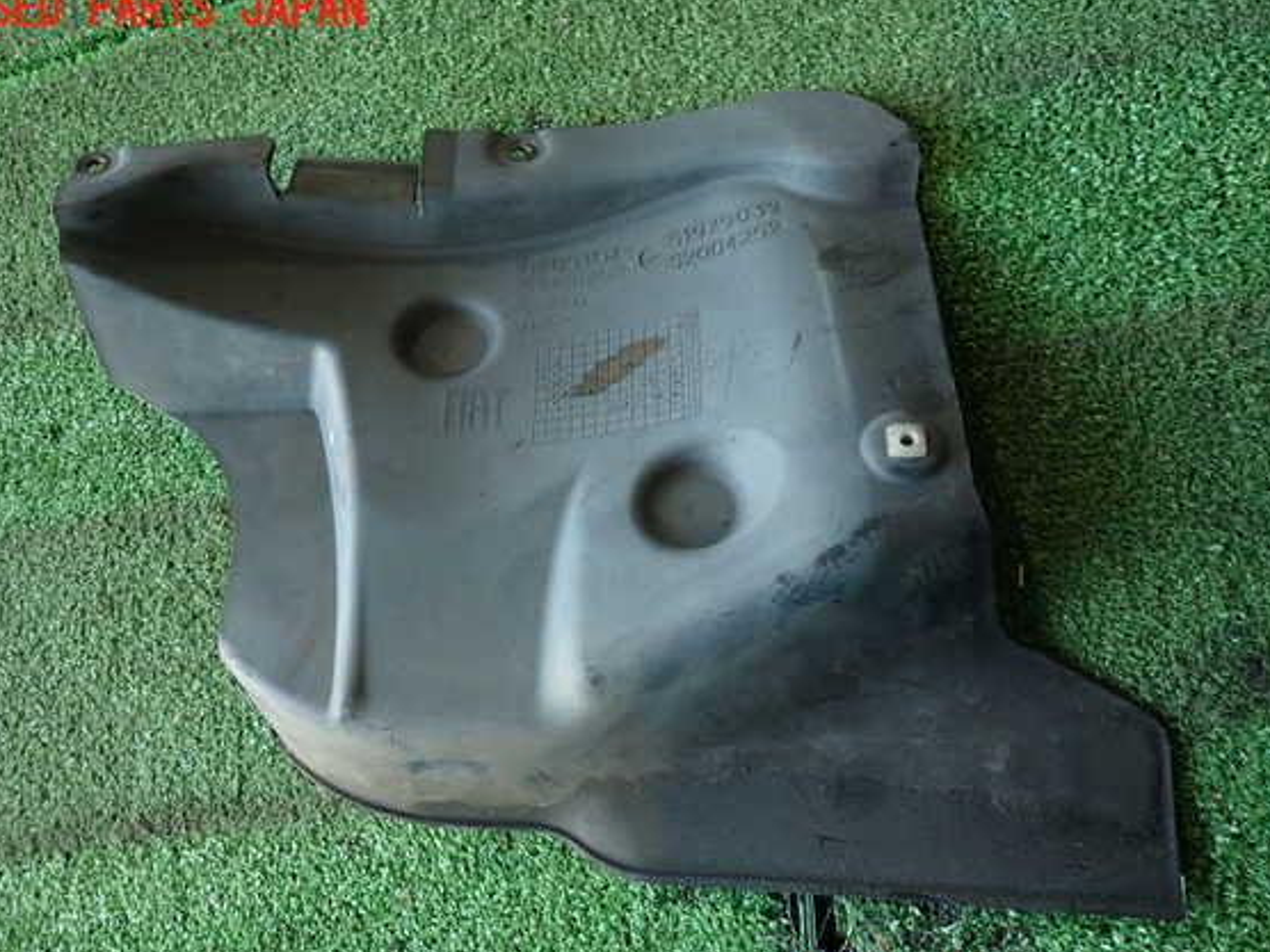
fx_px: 991
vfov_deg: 51.3
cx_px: 635
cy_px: 495
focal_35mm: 27
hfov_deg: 65.3
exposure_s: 1/40
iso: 200
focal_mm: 4.5
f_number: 2
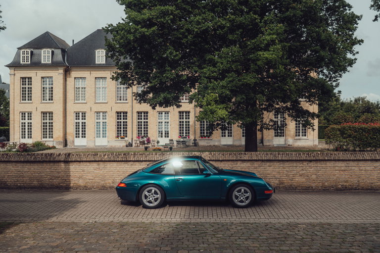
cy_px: 126
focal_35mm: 35
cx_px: 190
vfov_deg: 37.8
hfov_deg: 54.5
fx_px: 369
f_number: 4
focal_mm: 35
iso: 100
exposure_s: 1/400
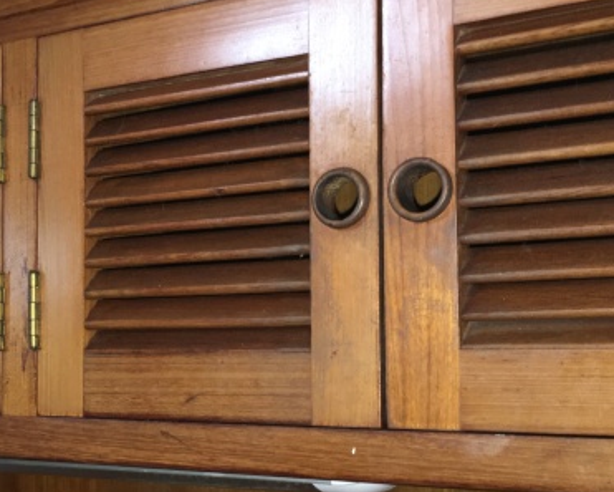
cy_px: 310
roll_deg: +0.7
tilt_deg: +3.7
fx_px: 1109
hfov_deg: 30.2
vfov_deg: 24.9
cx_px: 118
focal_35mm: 61
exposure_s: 1/16
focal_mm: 4.15
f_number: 2.2
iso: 50
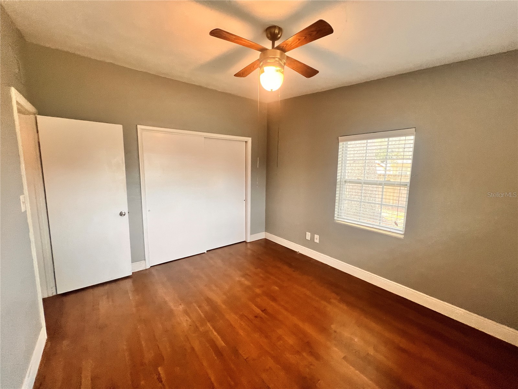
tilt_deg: -7.7
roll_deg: -0.2
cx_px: 259
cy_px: 194
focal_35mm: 13
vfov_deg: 89.9
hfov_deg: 106.2
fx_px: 195
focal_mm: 1.57
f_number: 1.8
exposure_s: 1/120
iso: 250
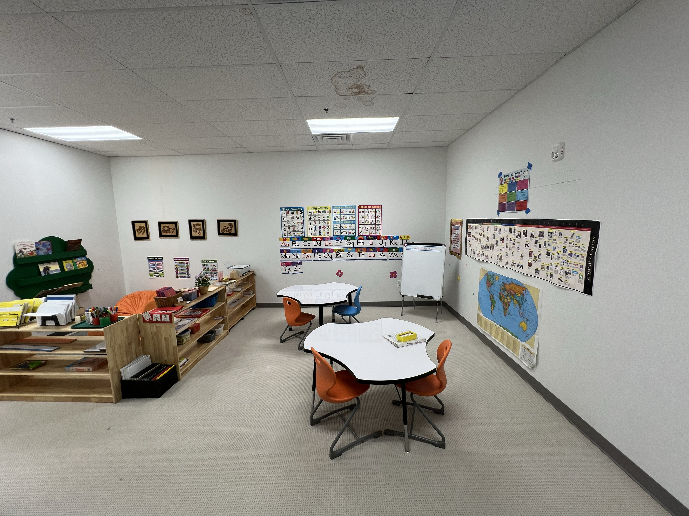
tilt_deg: -7.7
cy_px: 258
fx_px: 259
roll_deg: +1.5
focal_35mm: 13
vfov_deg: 89.9
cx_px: 344
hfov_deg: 106.2
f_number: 1.8
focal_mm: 1.57
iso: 40
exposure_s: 1/40
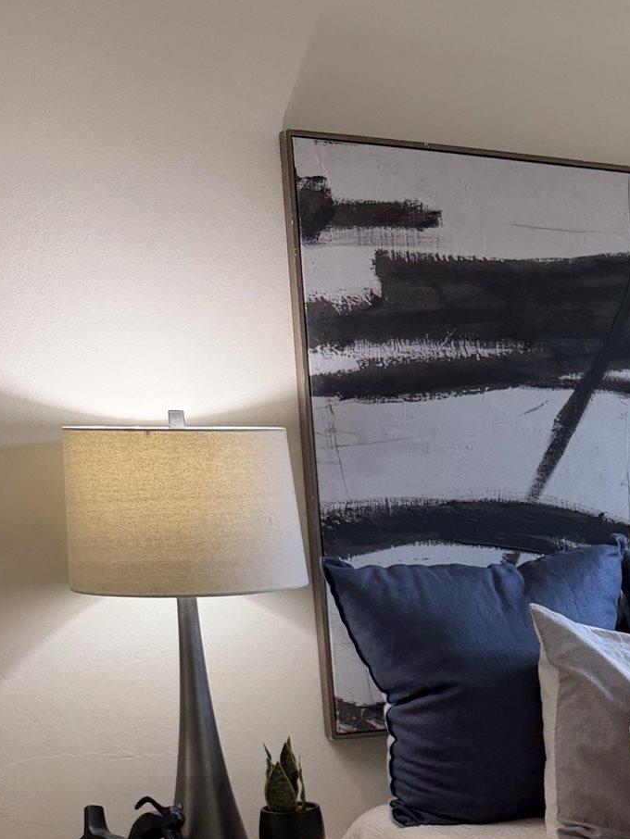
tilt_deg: -12.1
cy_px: 791
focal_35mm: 61
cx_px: 776
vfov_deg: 30.0
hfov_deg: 22.0
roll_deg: +0.5
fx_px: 1480
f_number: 1.78
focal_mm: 6.76
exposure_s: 1/120
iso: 125
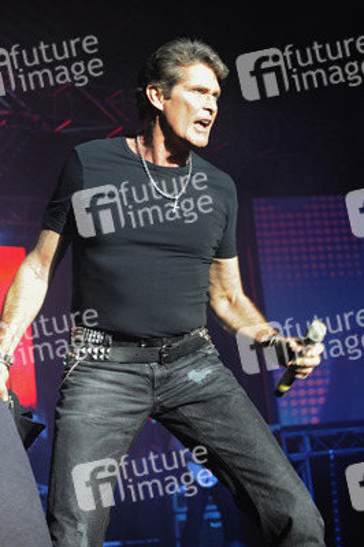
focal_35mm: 70
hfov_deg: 19.4
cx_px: 182
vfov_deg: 28.9
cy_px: 274
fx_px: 1063
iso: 4000
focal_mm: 70
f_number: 5.6
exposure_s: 1/125
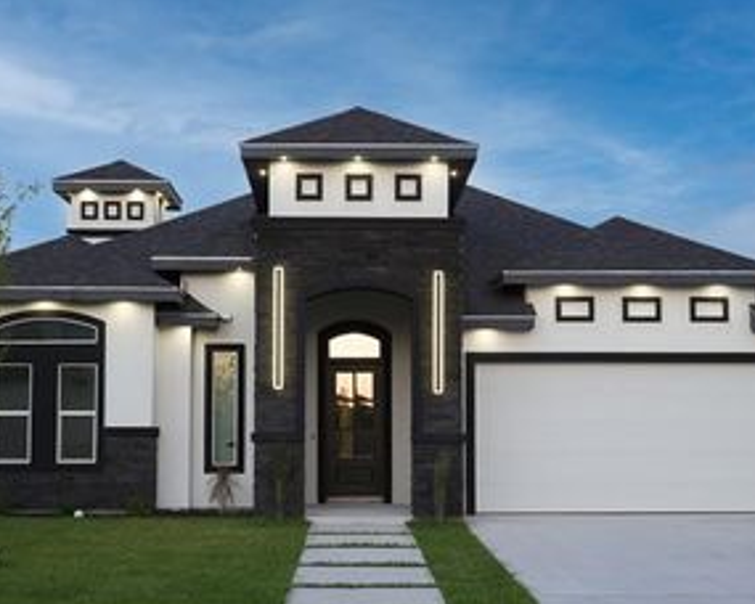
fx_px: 1270
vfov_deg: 26.7
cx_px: 397
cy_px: 351
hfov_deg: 33.1
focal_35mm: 57
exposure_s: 1/20
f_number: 9
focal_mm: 34.5
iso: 250
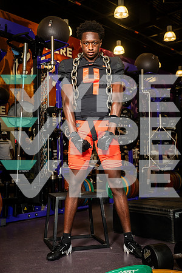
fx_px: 364
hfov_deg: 28.1
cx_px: 91
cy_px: 136
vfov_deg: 41.1
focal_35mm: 48
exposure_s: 1/250
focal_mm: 48
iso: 500
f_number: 5.6
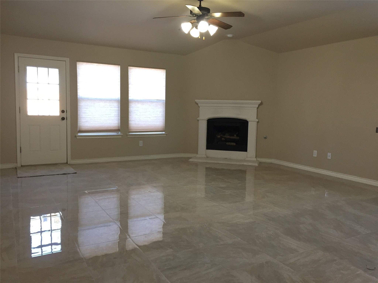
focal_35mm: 29
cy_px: 142
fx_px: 317
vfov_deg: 48.2
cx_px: 189
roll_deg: -1.2
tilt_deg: -6.0
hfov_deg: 61.7
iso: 80
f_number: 2.2
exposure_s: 1/30
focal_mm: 4.15
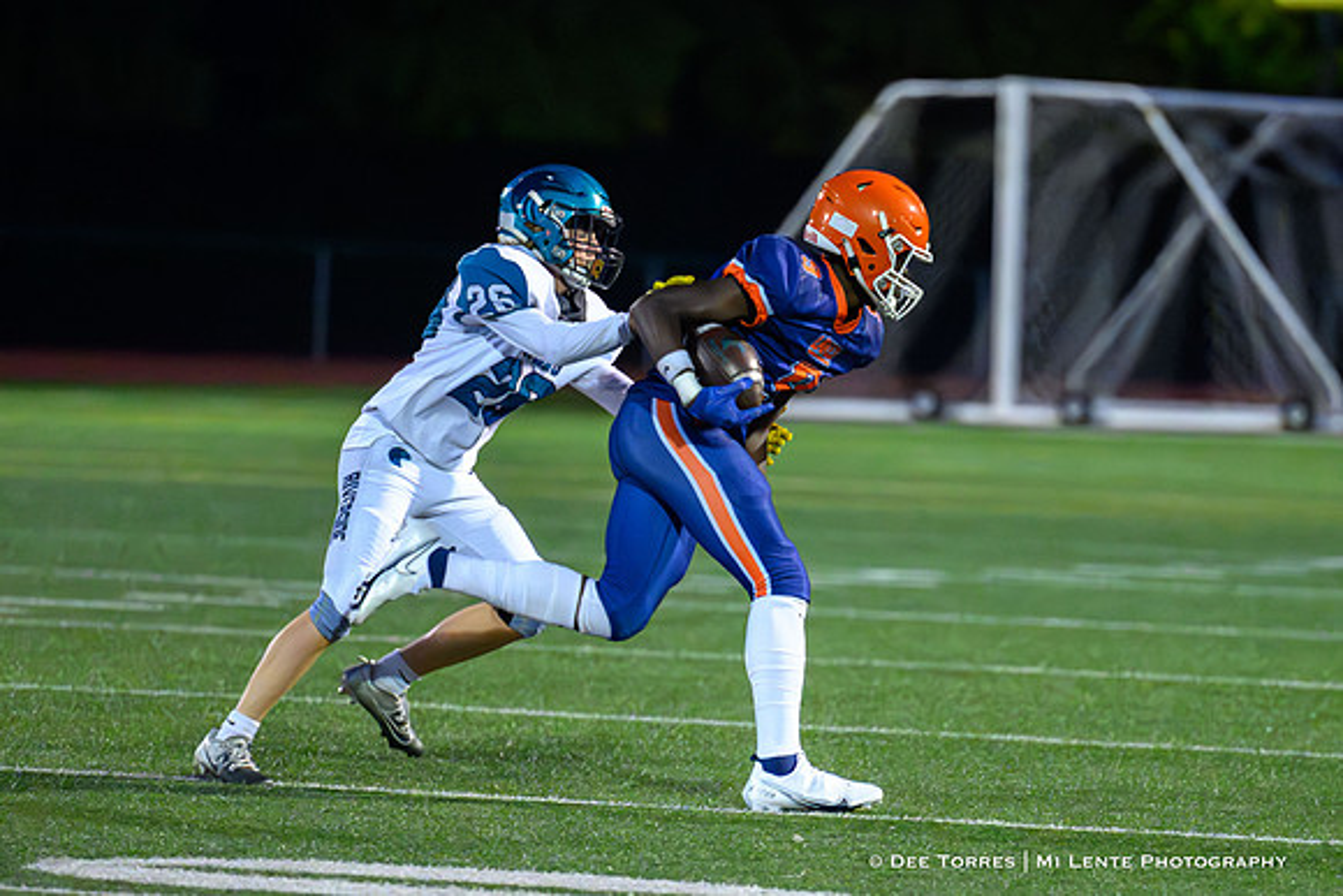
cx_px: 726
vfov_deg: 4.0
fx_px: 12864
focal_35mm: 345
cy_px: 620
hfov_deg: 6.0
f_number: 2.8
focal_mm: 200
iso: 20000
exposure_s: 1/1000
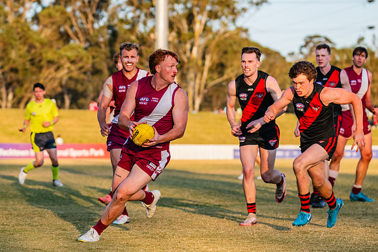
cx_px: 162
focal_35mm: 199
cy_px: 113
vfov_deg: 6.9
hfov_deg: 10.3
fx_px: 2094
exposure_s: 1/1250
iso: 800
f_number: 5.6
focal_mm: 170
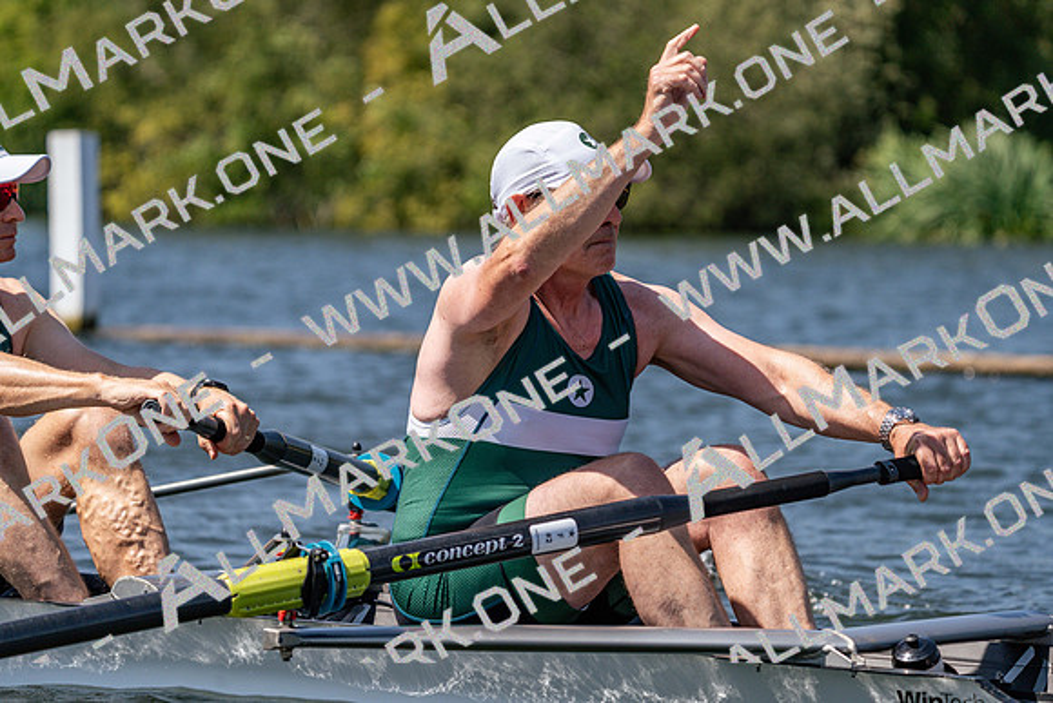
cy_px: 352
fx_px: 6729
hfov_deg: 8.9
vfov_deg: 6.0
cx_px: 526
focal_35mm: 230
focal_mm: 230
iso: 250
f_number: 5.6
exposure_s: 1/2000
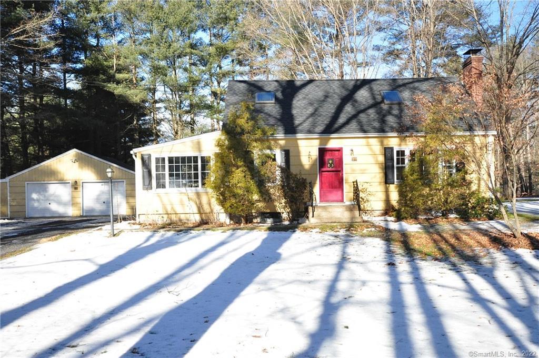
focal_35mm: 30
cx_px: 270
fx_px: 449
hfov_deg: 62.0
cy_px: 179
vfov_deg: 43.5
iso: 1600
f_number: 8
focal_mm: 20
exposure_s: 1/1000
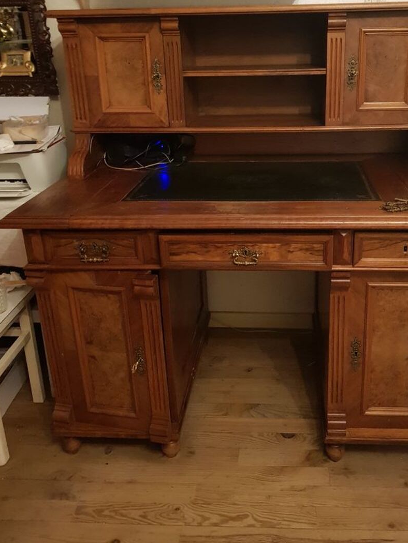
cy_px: 223
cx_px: 240
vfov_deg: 55.0
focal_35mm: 33
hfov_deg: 42.8
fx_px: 518
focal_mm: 4.2
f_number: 1.7
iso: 400
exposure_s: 1/10
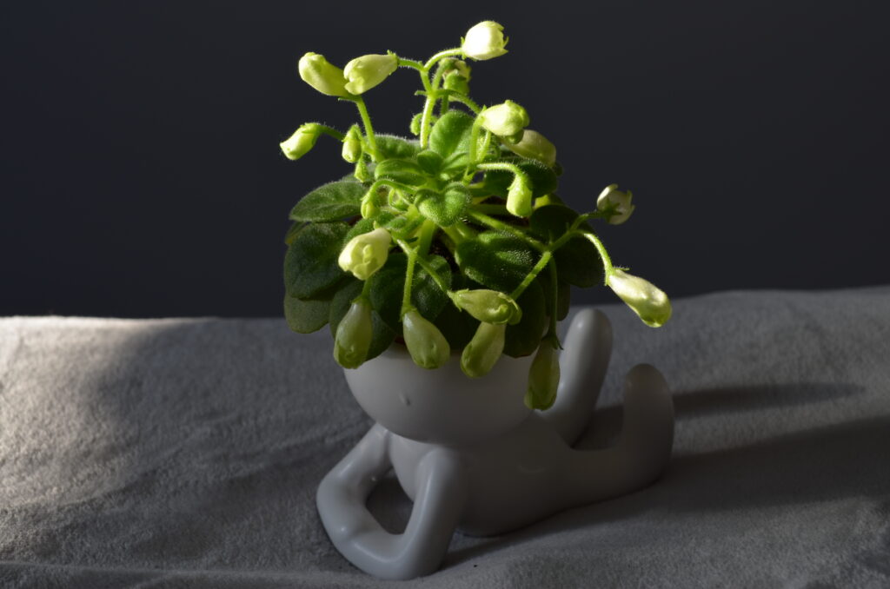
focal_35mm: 48
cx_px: 445
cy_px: 294
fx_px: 1184
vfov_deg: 27.9
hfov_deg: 41.2
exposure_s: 1/60
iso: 110
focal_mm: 32
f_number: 8
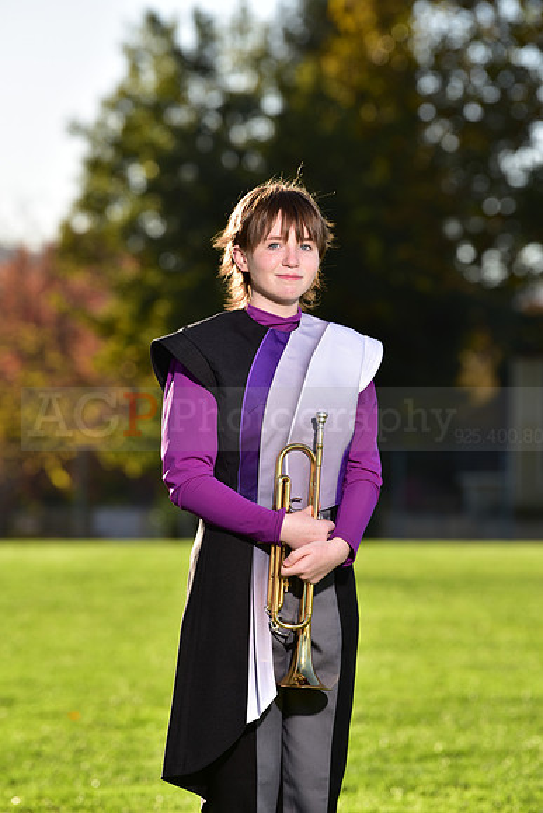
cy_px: 406
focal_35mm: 200
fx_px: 4522
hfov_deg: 6.9
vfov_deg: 10.3
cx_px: 272
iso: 80
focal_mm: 200
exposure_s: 1/250
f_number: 5.6
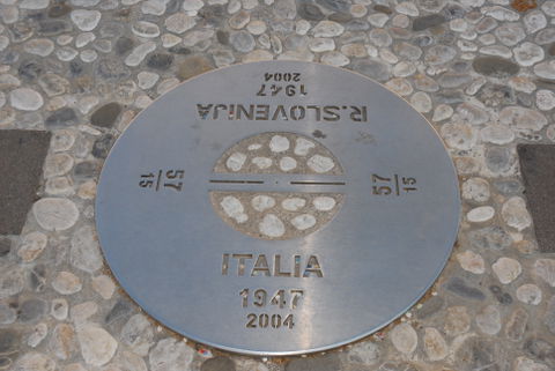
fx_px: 671
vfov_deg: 30.9
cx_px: 278
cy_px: 186
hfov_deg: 44.9
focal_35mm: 44
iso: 320
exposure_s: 1/250
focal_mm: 29
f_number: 8
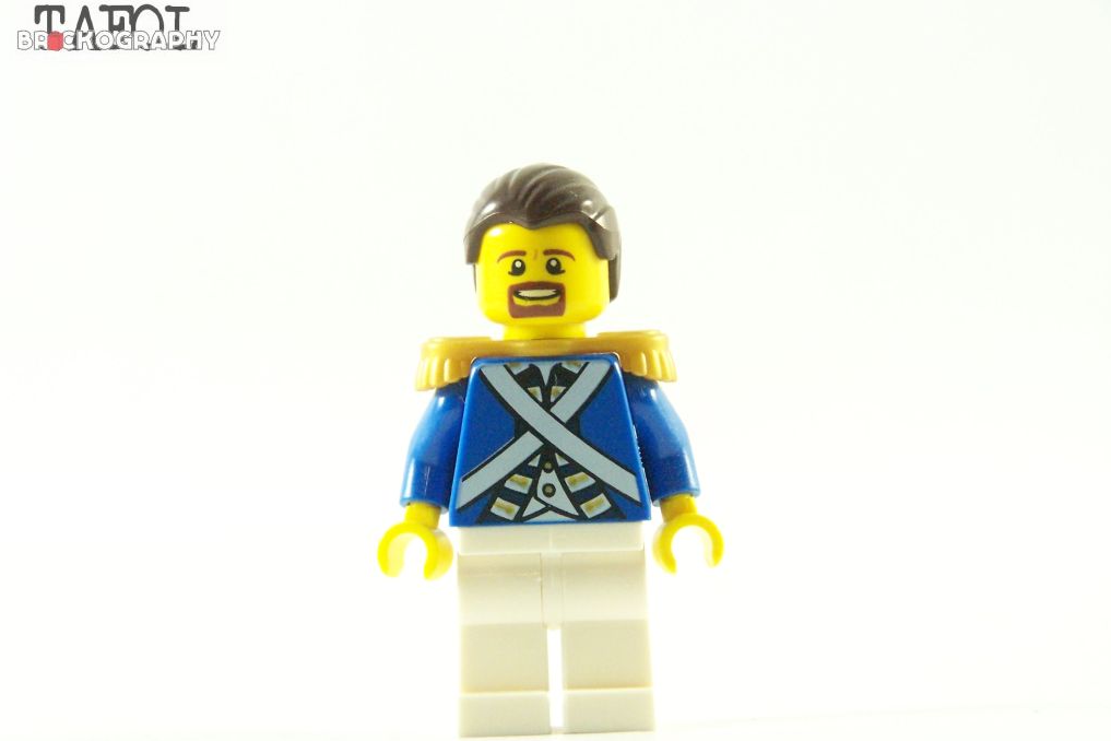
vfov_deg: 10.2
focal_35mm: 134
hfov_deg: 15.3
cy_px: 402
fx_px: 4135
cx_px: 557
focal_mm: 21.2
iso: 400
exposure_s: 1/60
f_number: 3.6
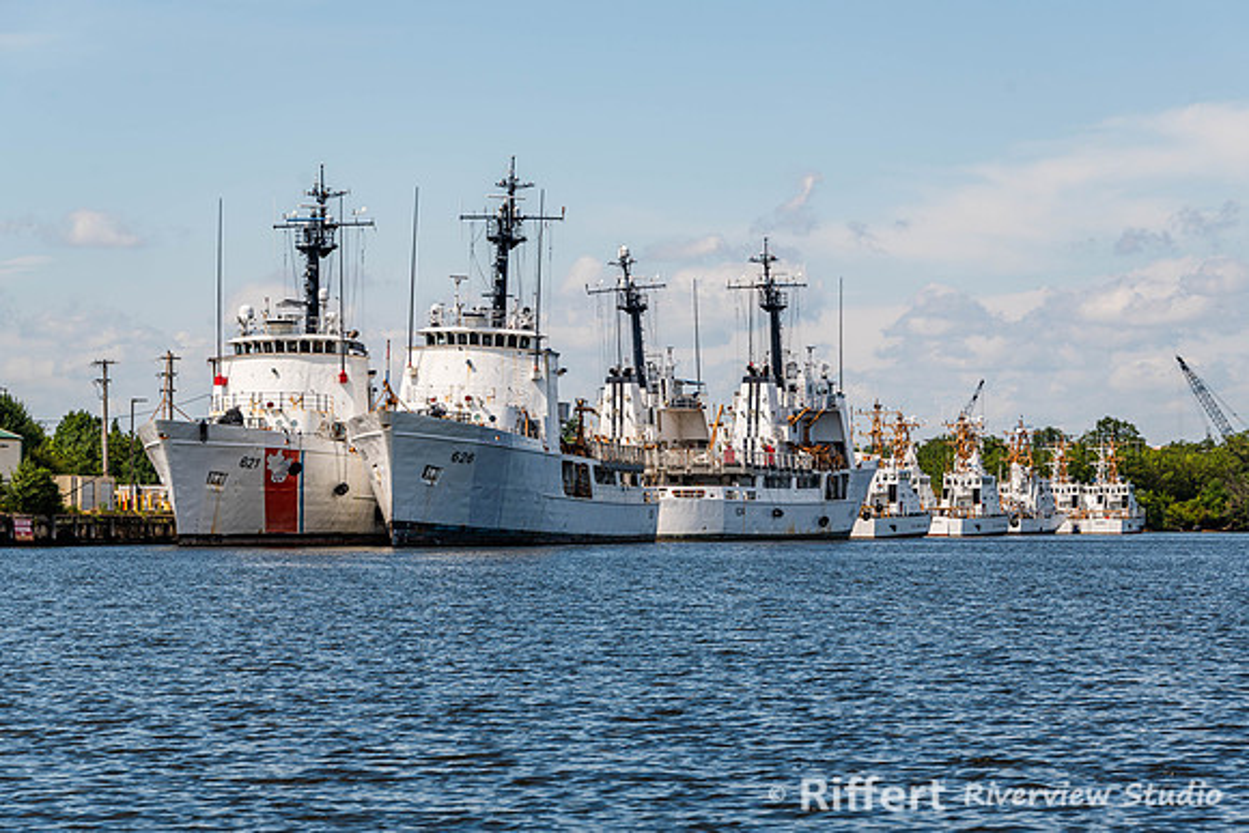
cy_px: 416
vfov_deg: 11.4
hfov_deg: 17.0
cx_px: 624
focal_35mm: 120
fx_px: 4172
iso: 64
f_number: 8
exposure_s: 1/250
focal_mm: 112
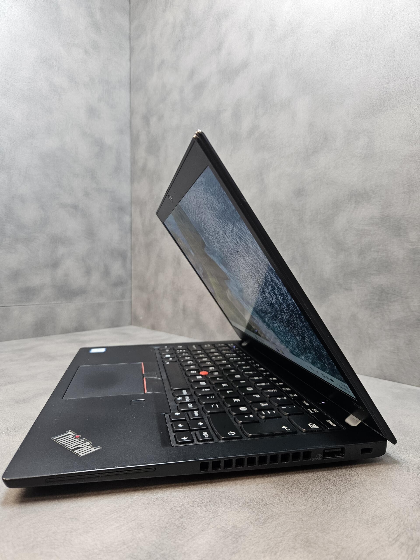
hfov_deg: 58.9
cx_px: 210
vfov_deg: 73.9
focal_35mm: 23
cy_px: 280
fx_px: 372
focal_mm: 5.4
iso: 200
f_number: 1.8
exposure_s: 1/100
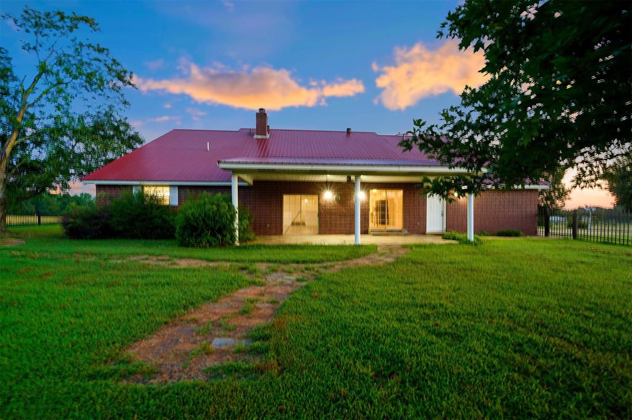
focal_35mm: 14
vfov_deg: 81.1
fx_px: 246
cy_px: 210
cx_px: 316
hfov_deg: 104.3
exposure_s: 1/2
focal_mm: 14
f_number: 10
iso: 320
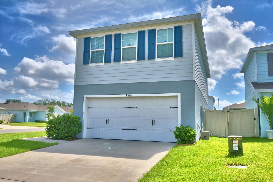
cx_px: 136
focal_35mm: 30
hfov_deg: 61.9
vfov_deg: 43.6
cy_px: 91
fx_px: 227
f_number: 5.6
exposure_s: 1/800
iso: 100
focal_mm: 20
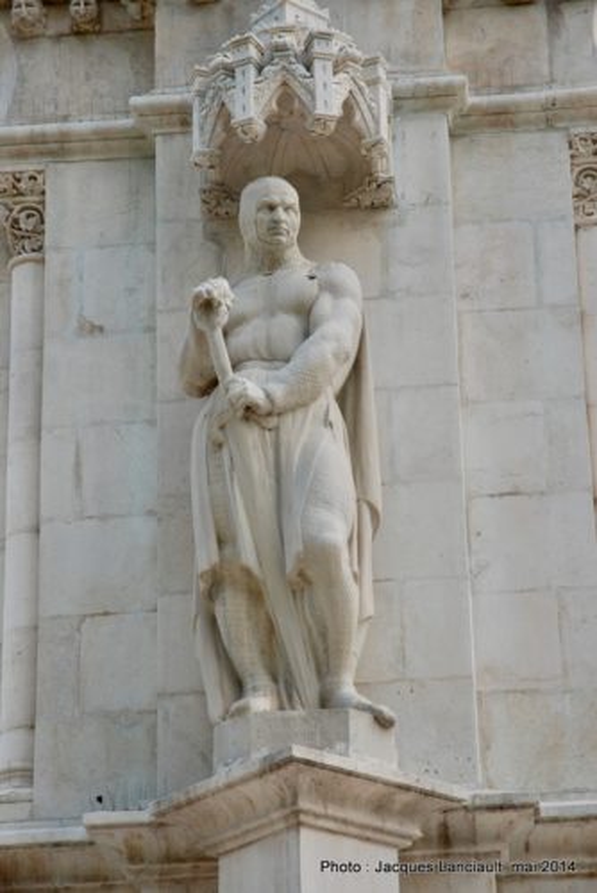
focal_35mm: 105
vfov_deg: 19.4
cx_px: 298
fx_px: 2608
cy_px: 446
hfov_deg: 13.1
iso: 200
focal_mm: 70
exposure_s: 1/400
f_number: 5
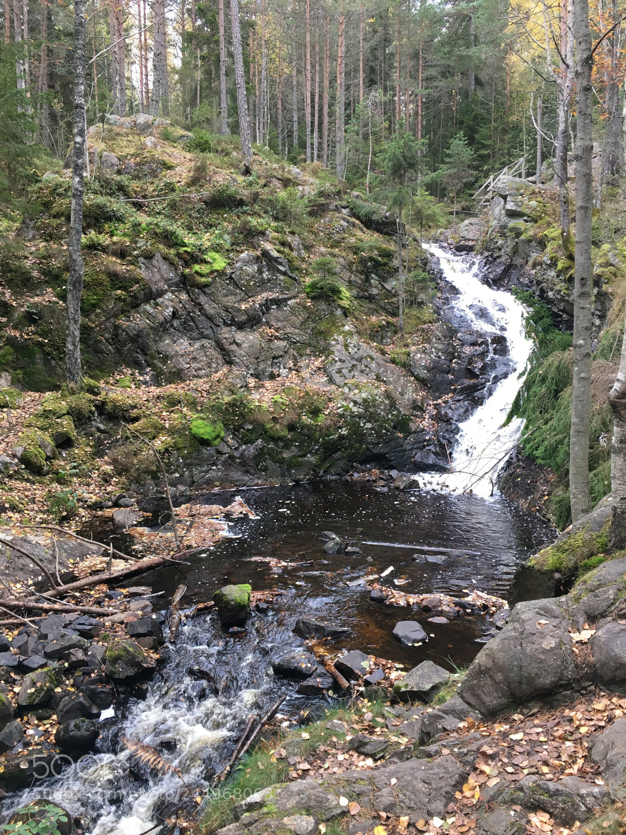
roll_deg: +0.3
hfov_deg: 48.2
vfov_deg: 61.7
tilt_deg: -7.6
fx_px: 699
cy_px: 418
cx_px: 313
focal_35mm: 29
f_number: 2.2
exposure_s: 1/33
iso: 32
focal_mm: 4.15
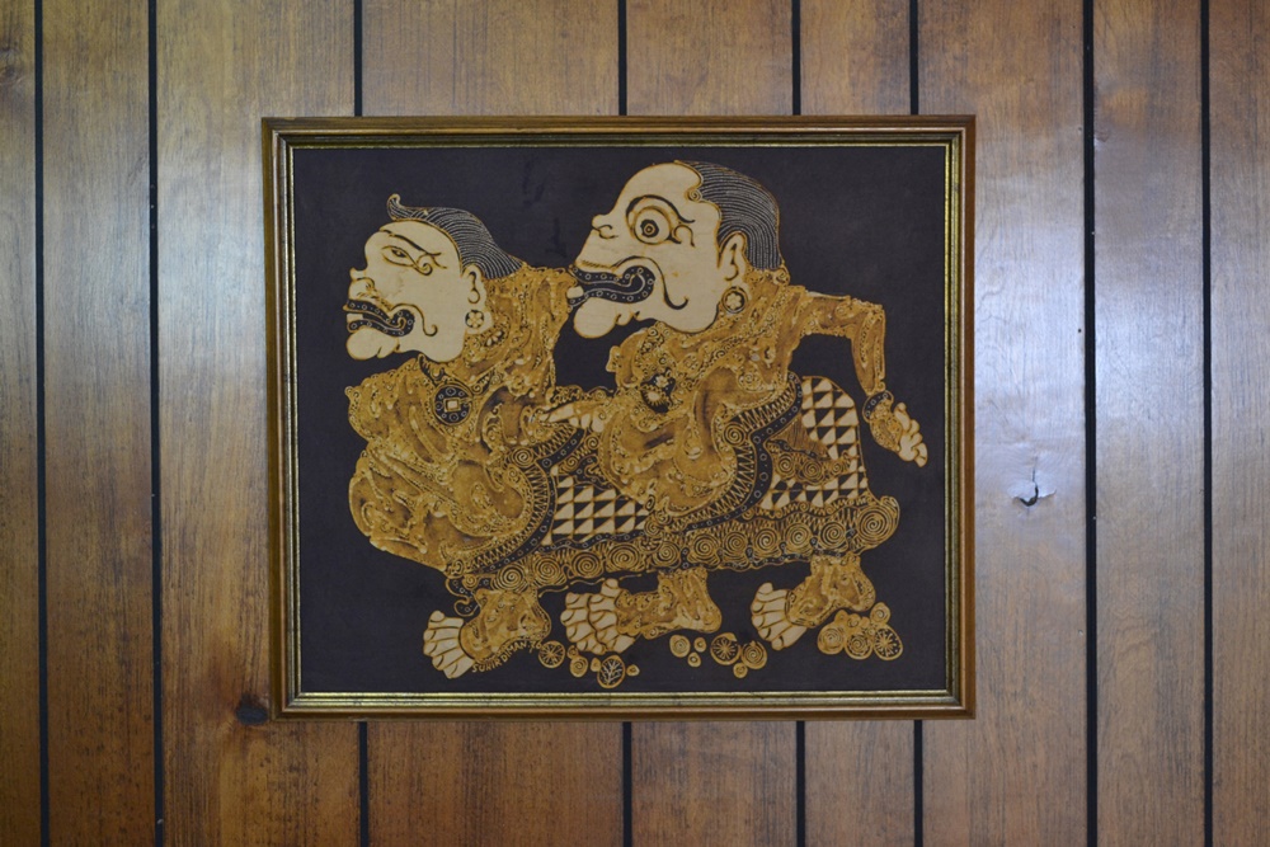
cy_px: 424
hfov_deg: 38.9
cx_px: 635
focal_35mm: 51
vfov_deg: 26.5
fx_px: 1799
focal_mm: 34
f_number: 5
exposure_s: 1/15
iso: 900
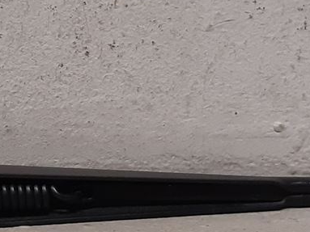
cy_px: 199
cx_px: 112
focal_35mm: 139
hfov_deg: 14.2
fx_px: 1244
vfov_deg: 10.6
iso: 160
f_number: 1.7
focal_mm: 3.93
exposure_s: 1/50
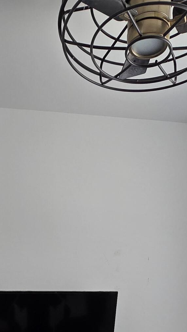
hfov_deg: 28.3
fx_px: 370
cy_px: 368
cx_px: 77
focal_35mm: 42
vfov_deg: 39.3
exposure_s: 1/60
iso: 100
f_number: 2.2
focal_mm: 2.2
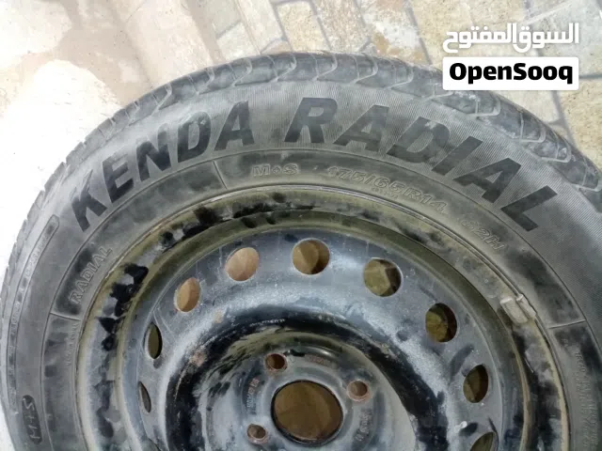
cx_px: 301
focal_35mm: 26
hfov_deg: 67.3
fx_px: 452
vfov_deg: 53.1
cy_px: 226
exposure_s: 1/33.3
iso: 248
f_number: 1.8
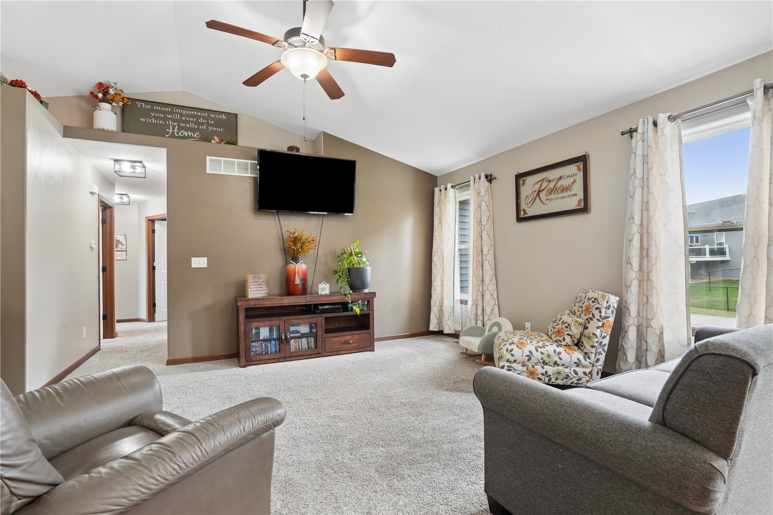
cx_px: 386
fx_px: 343
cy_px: 258
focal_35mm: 16
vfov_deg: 73.7
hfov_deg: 96.7
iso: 500
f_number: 9
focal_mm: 16
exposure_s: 1/8
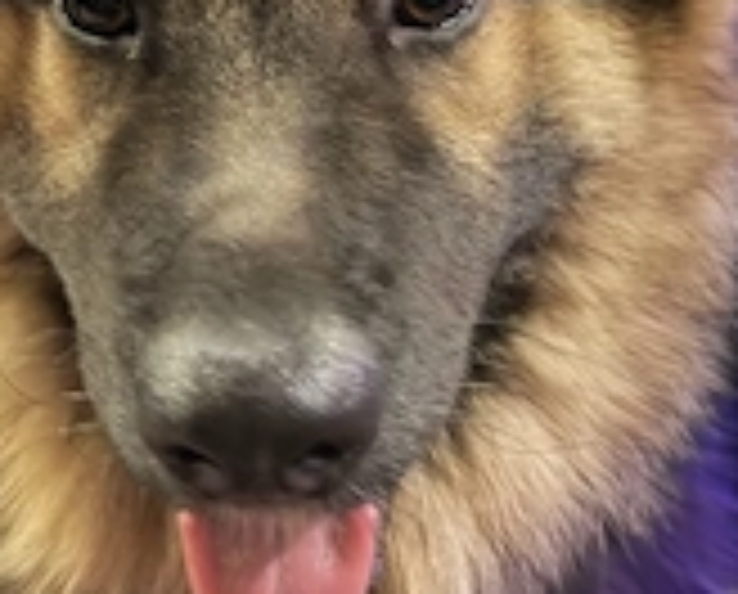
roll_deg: +0.6
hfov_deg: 32.8
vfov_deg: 26.7
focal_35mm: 57
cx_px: 284
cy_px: 243
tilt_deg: -26.4
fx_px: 1248
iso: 1000
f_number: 1.78
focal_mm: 6.76
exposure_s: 1/9
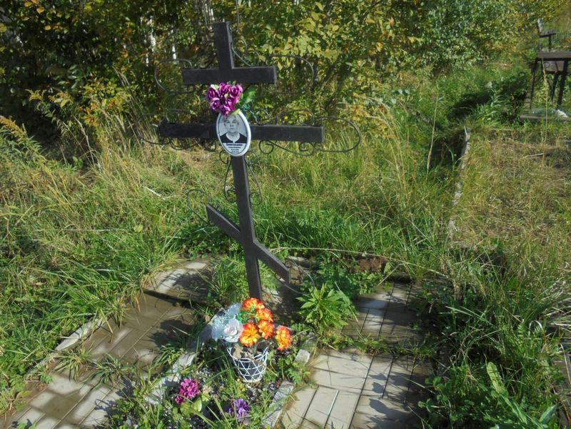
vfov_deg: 53.1
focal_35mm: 26
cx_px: 286
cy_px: 214
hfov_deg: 67.3
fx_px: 429
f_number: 3.5
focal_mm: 4.6
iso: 100
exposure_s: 1/320
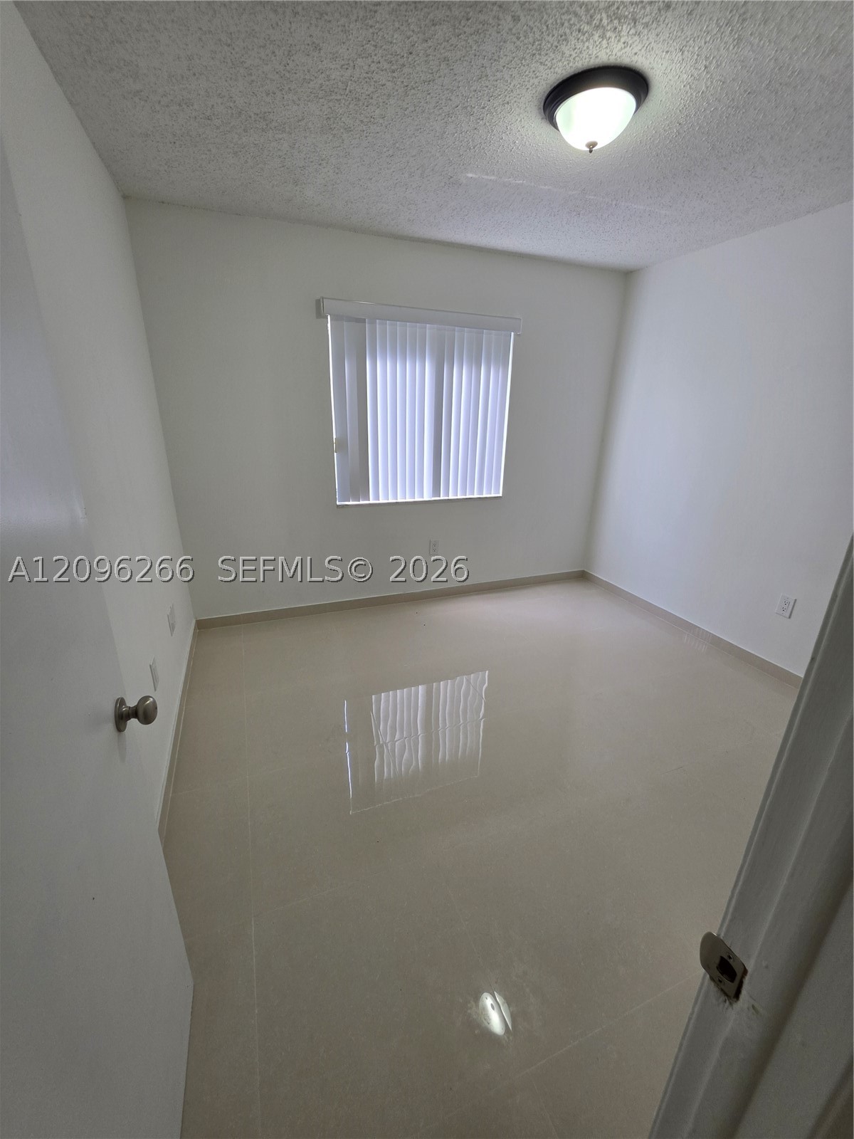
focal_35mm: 13
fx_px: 428
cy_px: 570
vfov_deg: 106.2
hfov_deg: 89.9
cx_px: 427
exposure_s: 1/120
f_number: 1.9
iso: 80
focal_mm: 2.2
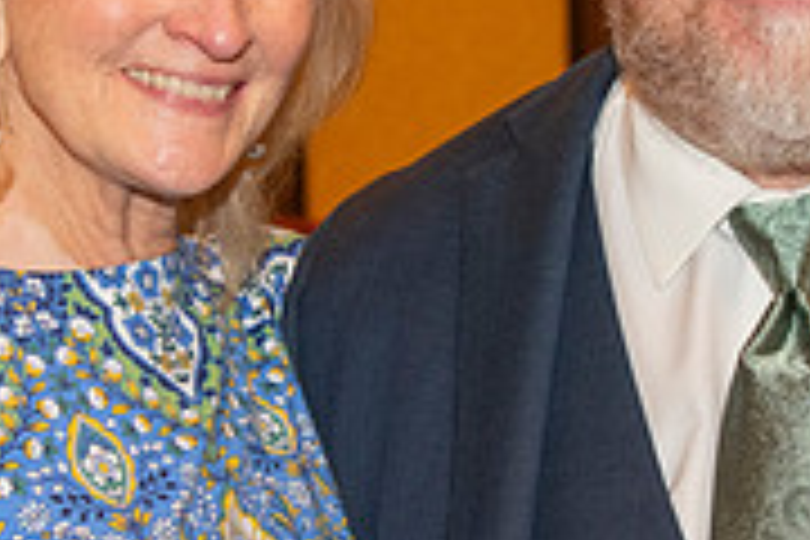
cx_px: 562
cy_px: 268
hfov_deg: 12.2
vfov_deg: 8.2
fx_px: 3780
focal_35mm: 168
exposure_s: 1/60
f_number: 5.6
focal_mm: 52
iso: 2000
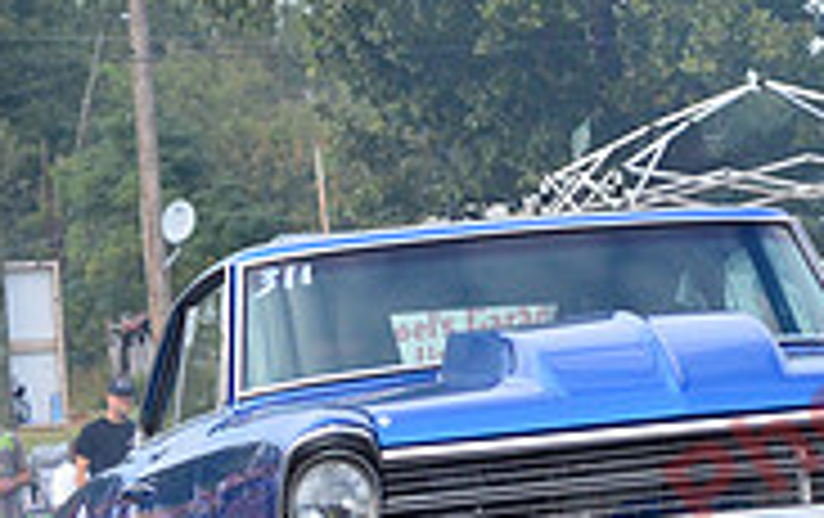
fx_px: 8907
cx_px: 747
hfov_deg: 5.3
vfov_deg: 3.3
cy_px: 500
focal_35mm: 396
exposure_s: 1/800
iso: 1000
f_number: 7.1
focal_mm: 82
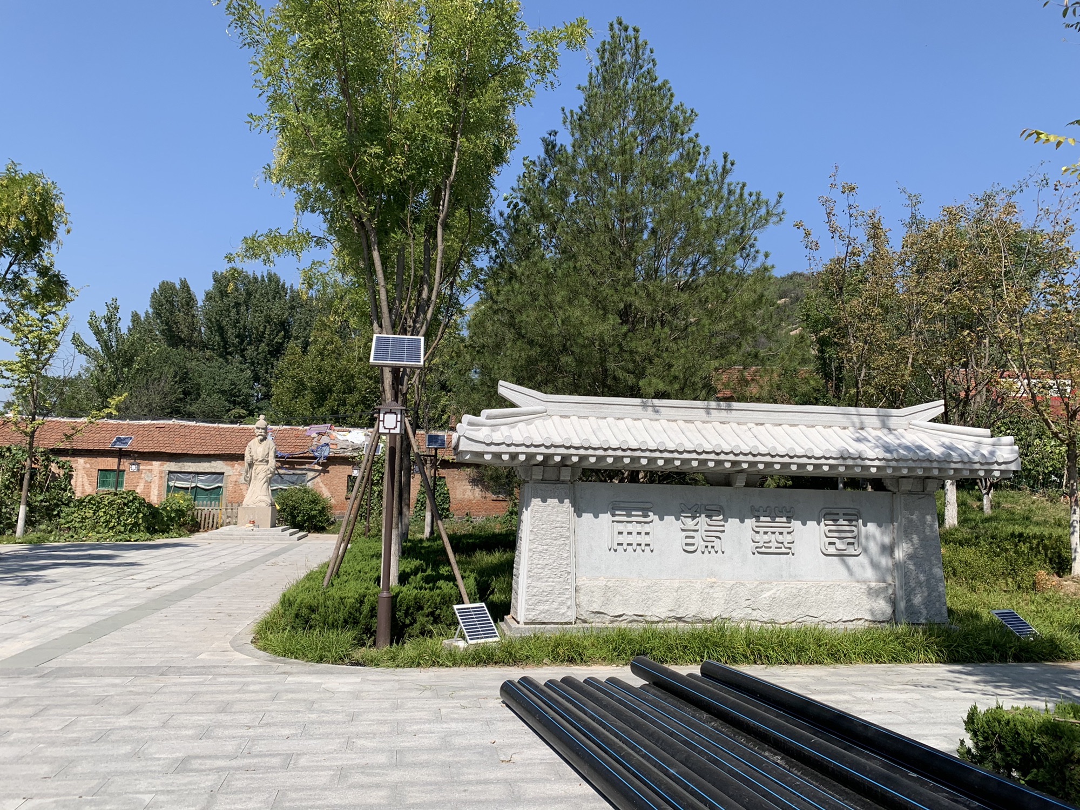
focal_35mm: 26
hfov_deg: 67.3
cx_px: 540
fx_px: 811
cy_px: 405
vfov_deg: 53.1
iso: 25
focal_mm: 4.25
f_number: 1.8
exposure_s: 1/2545
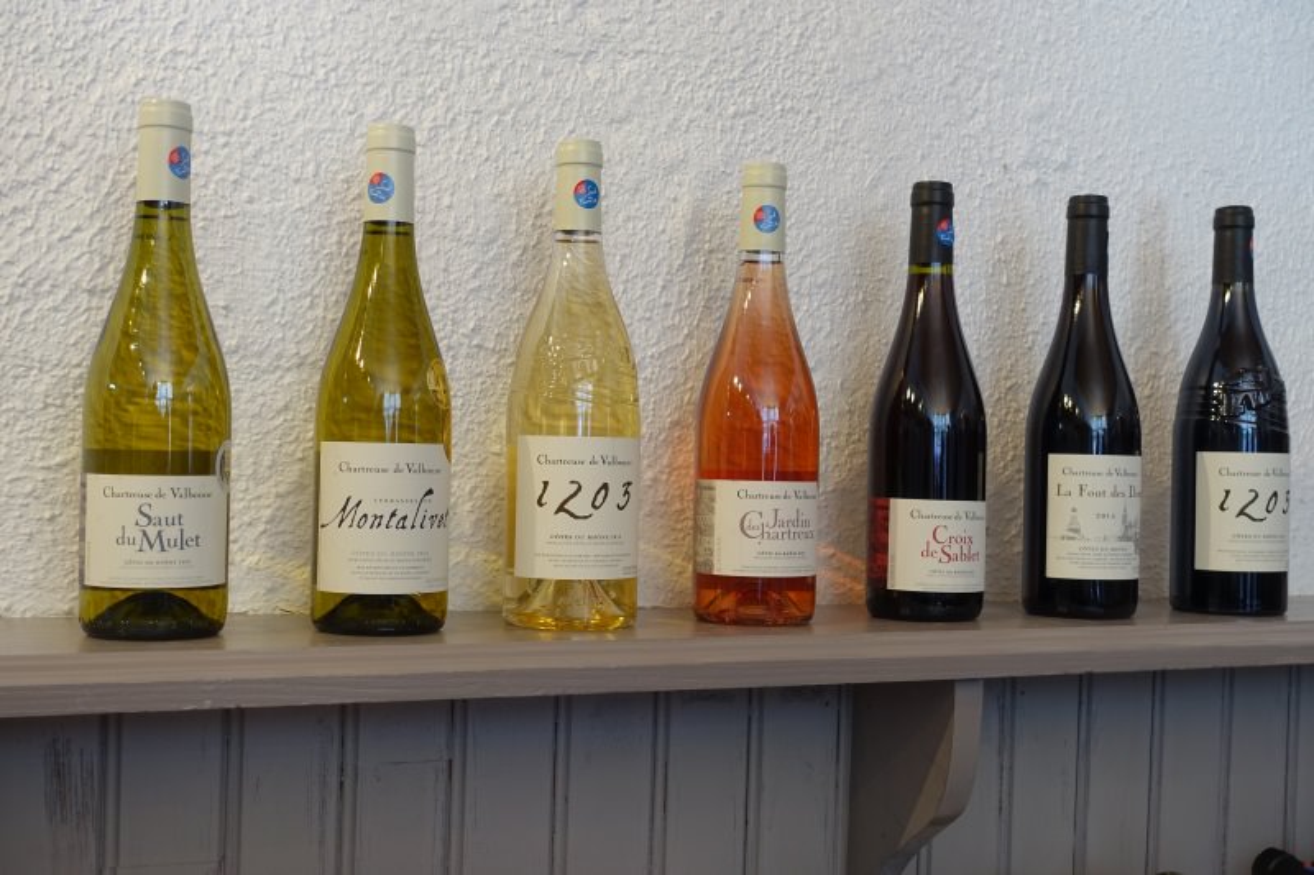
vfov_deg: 29.9
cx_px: 657
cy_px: 438
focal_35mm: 45
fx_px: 1642
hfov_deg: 43.6
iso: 160
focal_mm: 16.62
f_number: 2.8
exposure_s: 1/50
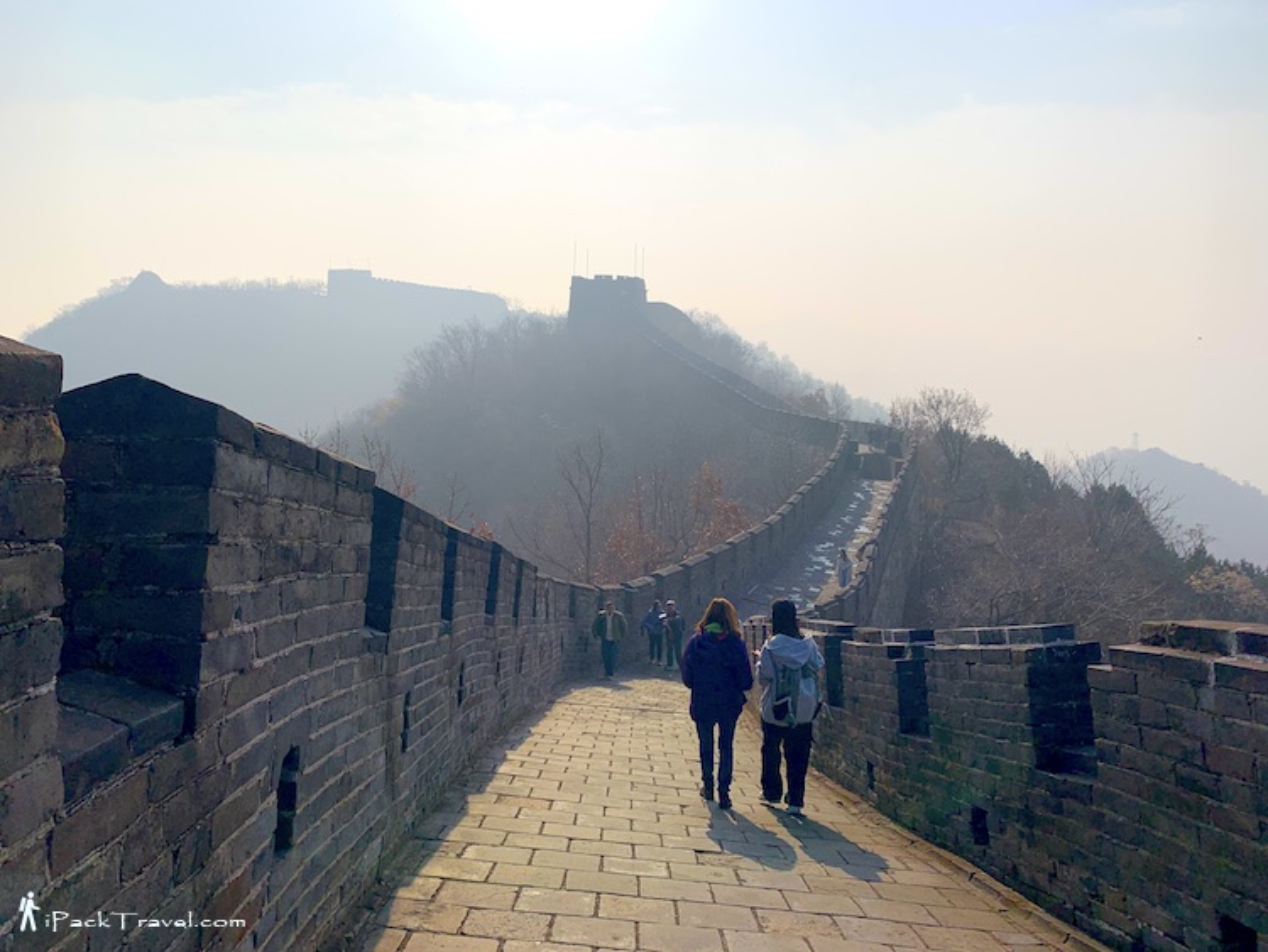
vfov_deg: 53.1
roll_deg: +1.1
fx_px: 953
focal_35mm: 26
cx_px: 634
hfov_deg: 67.3
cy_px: 476
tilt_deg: -9.3
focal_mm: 4.25
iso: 25
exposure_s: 1/10526
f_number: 1.8
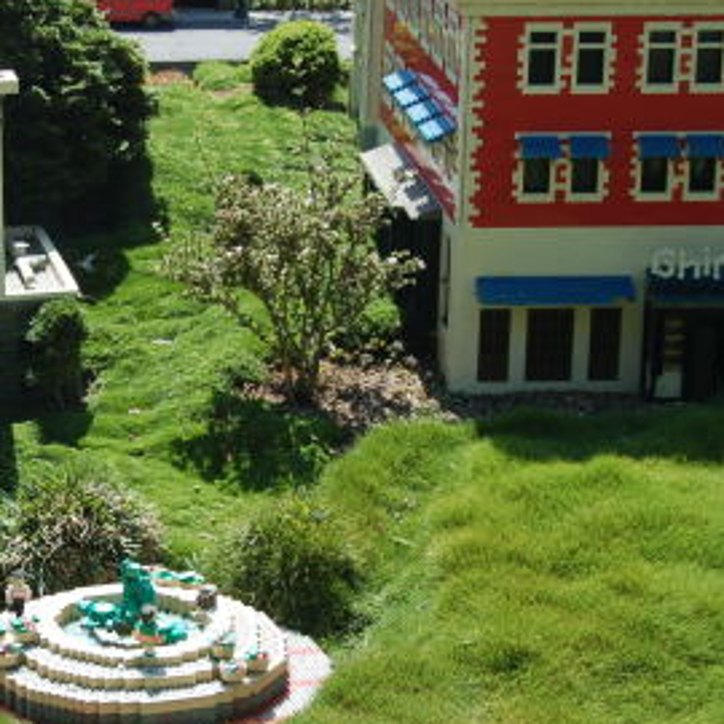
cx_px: 43
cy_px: 410
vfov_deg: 13.7
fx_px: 3005
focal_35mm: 127
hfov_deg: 13.6
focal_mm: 42
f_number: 6.3
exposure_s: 1/125
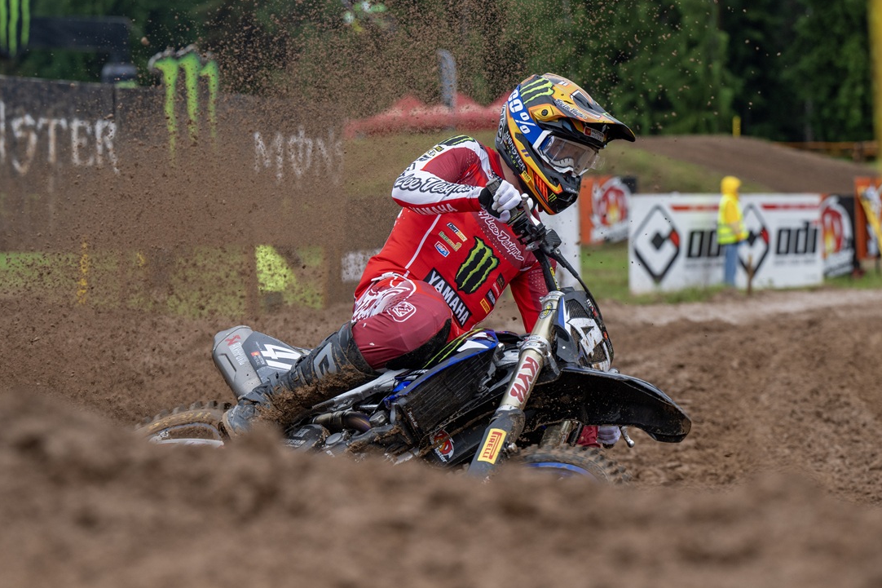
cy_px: 292
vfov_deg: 12.2
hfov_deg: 18.3
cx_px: 433
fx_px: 2743
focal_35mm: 112
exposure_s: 1/1250
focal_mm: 101
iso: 500
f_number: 4.5
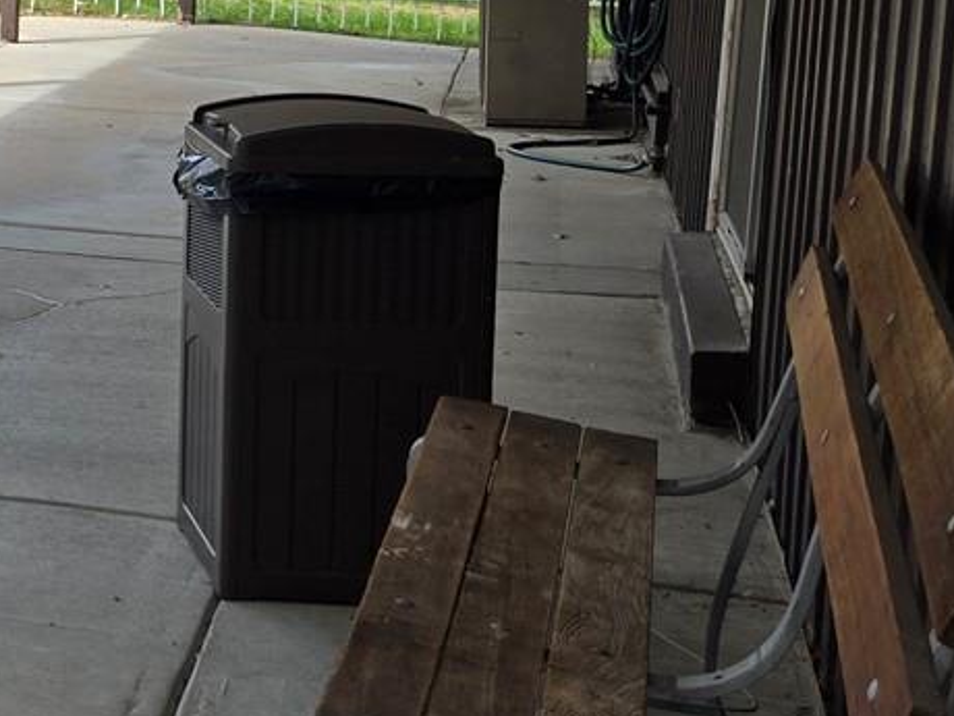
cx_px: -680
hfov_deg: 19.4
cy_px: 81
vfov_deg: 18.2
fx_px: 2205
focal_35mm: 80
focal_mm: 5.4
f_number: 1.8
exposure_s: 1/334
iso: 25
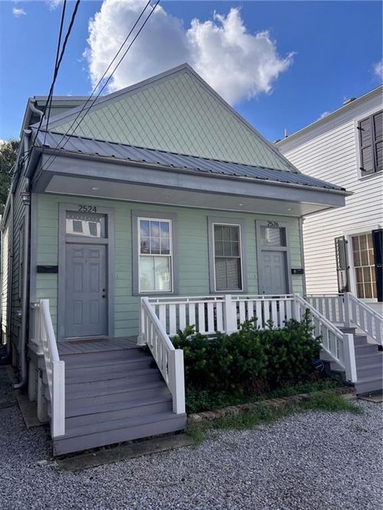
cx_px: 192
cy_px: 255
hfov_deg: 53.0
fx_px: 384
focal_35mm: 26
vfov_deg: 67.3
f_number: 1.5
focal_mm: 5.7
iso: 50
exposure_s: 1/2404
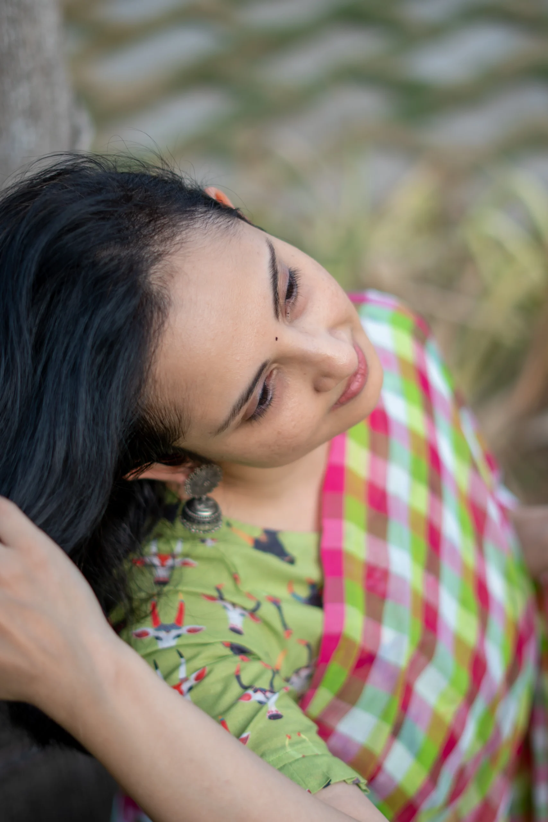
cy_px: 411
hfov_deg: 18.2
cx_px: 274
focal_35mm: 75
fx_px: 1712
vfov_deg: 27.0
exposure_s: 1/500
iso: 64
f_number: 1.8
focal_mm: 50
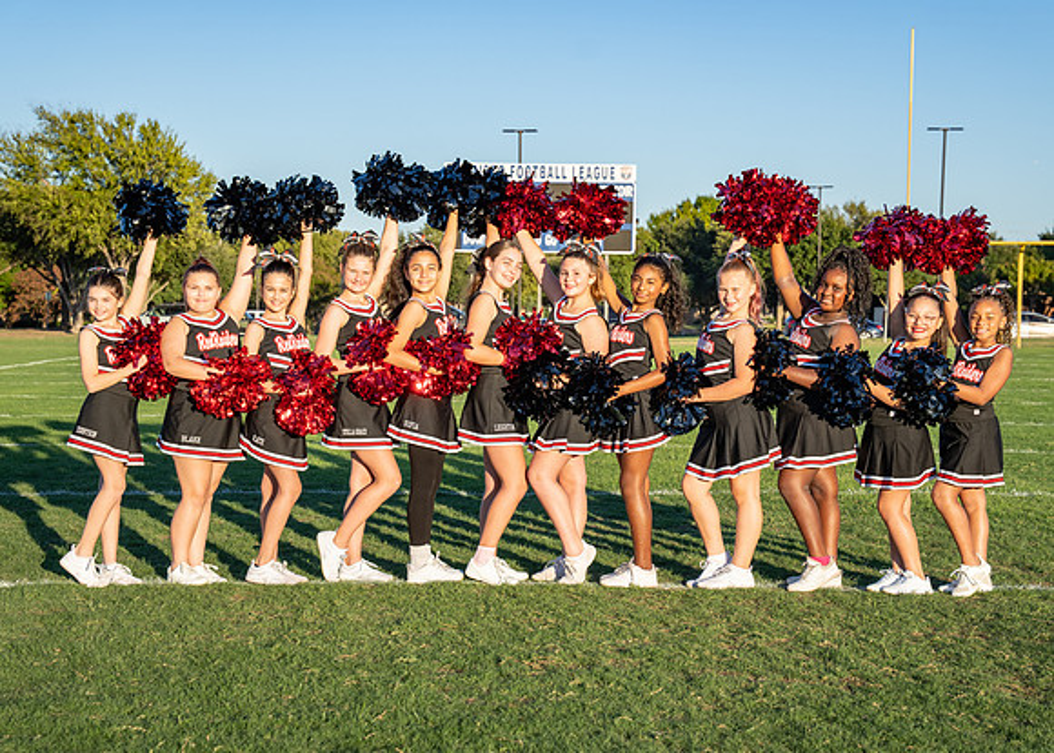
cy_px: 396
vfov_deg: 19.3
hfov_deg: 26.8
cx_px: 547
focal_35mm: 74
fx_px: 2216
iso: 125
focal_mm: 63.8
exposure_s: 1/500
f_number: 5
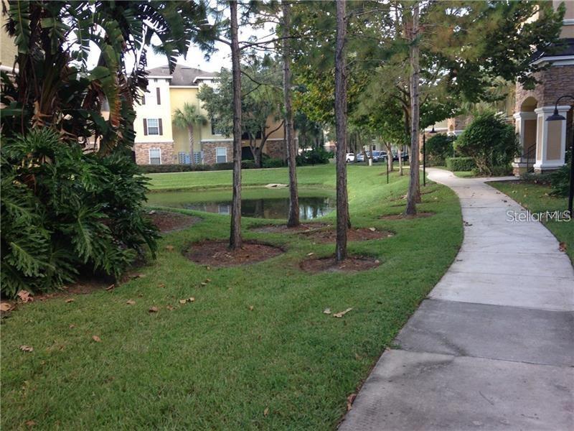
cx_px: 287
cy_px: 216
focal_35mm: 33
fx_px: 547
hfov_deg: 55.4
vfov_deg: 42.9
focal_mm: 4.12
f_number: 2.4
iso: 64
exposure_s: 1/120
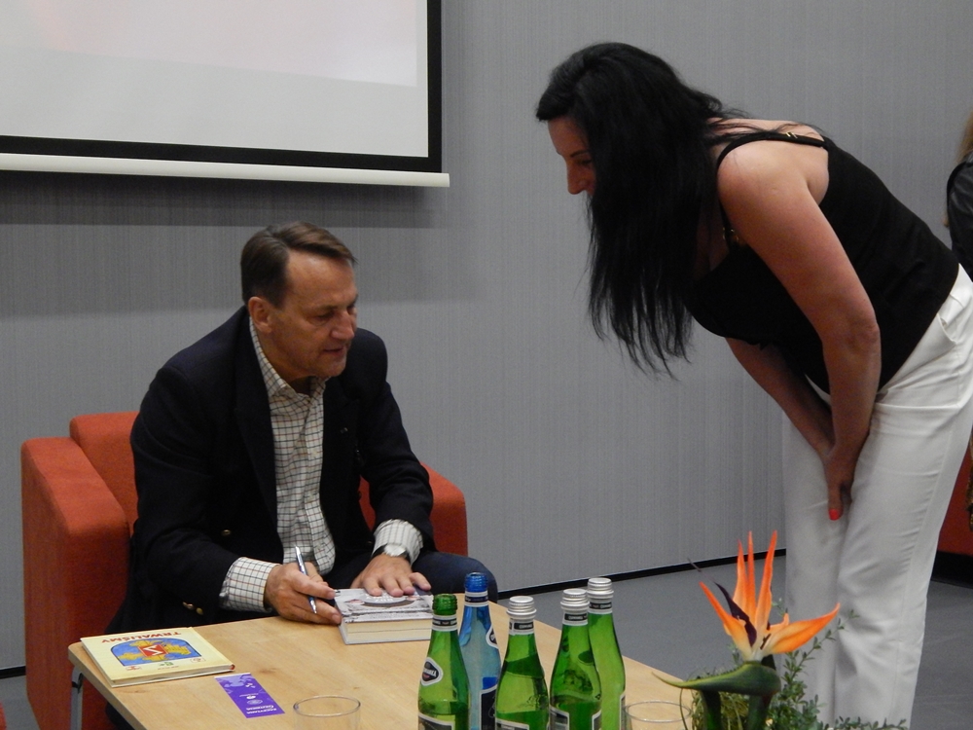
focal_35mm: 49
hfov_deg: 38.9
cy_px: 365
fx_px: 1377
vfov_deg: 29.7
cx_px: 486
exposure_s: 1/100
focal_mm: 8.6
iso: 800
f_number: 3.7
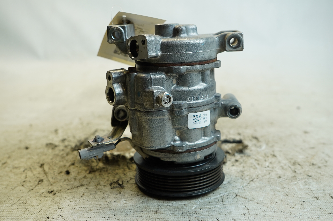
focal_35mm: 40
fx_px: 370
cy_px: 110
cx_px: 166
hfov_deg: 48.5
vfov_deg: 33.3
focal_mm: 27
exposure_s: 1/160
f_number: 4
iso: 400
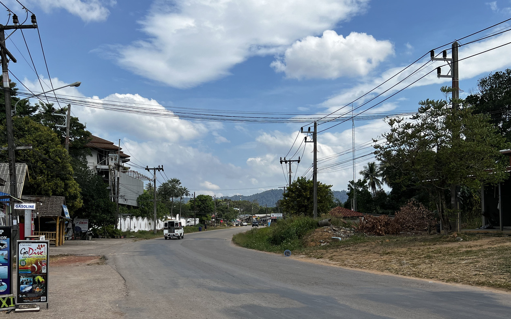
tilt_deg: +1.4
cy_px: 209
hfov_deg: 55.0
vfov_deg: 35.9
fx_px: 487
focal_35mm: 35
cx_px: 206
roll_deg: +0.7
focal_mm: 5.7
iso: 50
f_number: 1.5
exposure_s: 1/5076
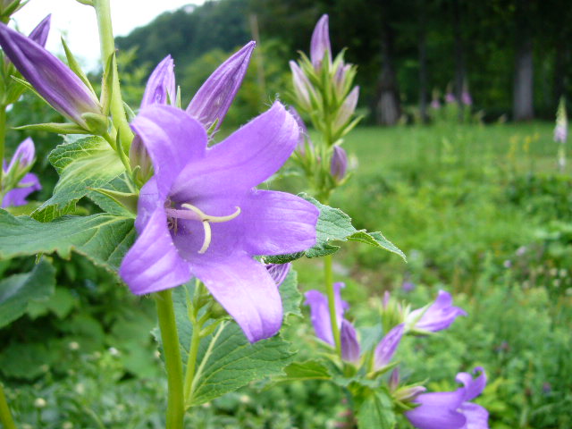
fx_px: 578
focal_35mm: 35
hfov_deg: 52.6
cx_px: 286
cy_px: 214
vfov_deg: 40.7
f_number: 2.8
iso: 80
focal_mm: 5.8
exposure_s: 1/160
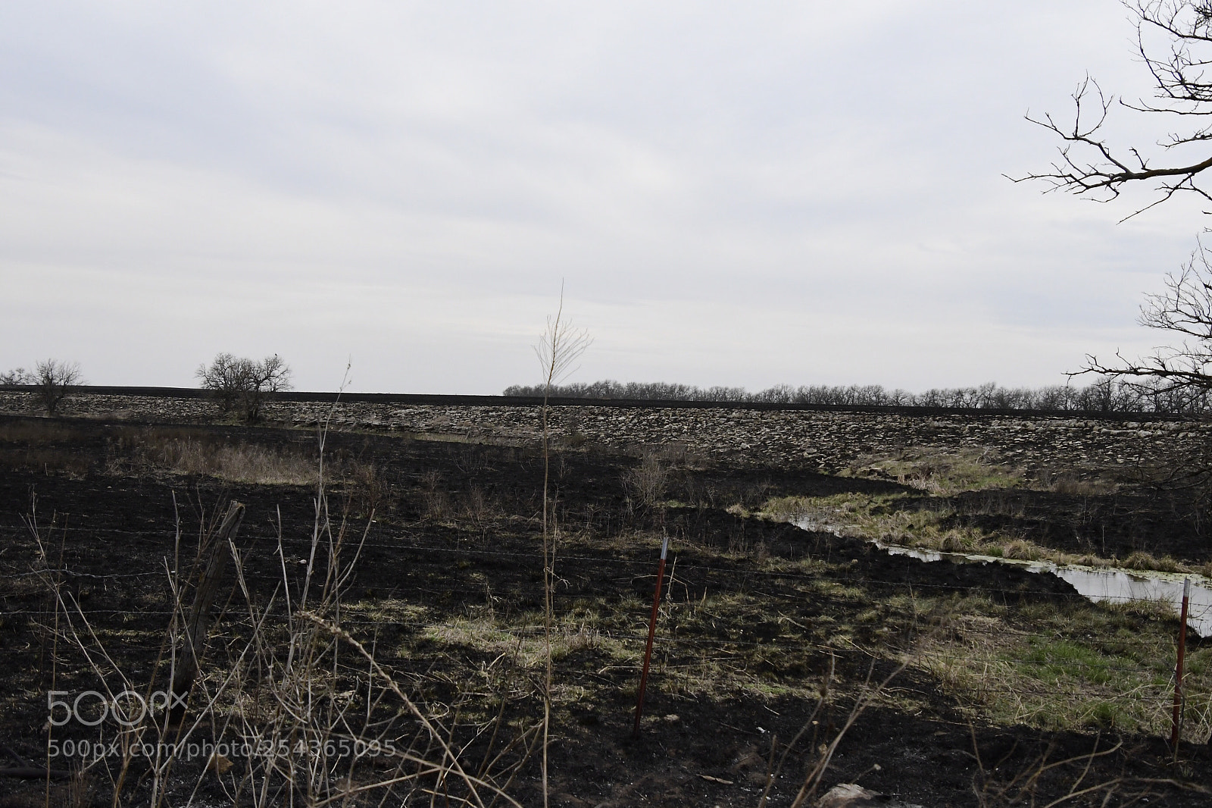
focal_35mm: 40
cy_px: 404
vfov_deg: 33.0
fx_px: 1363
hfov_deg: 47.9
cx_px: 606
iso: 1600
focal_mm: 27
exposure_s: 1/6400
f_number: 6.3
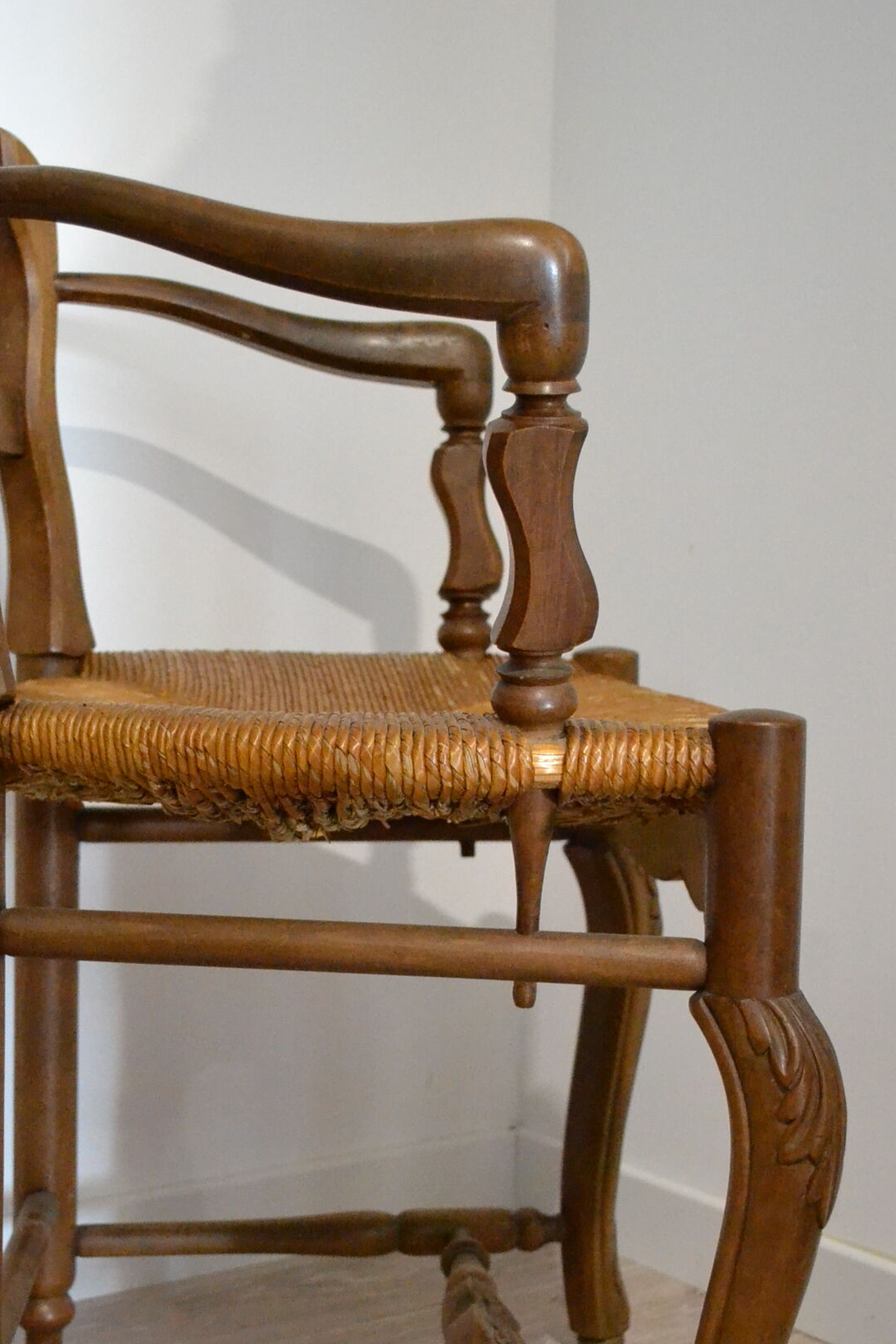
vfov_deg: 33.8
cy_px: 846
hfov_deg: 23.0
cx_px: 359
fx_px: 2203
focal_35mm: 59
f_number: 4.5
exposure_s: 1/100
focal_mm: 28
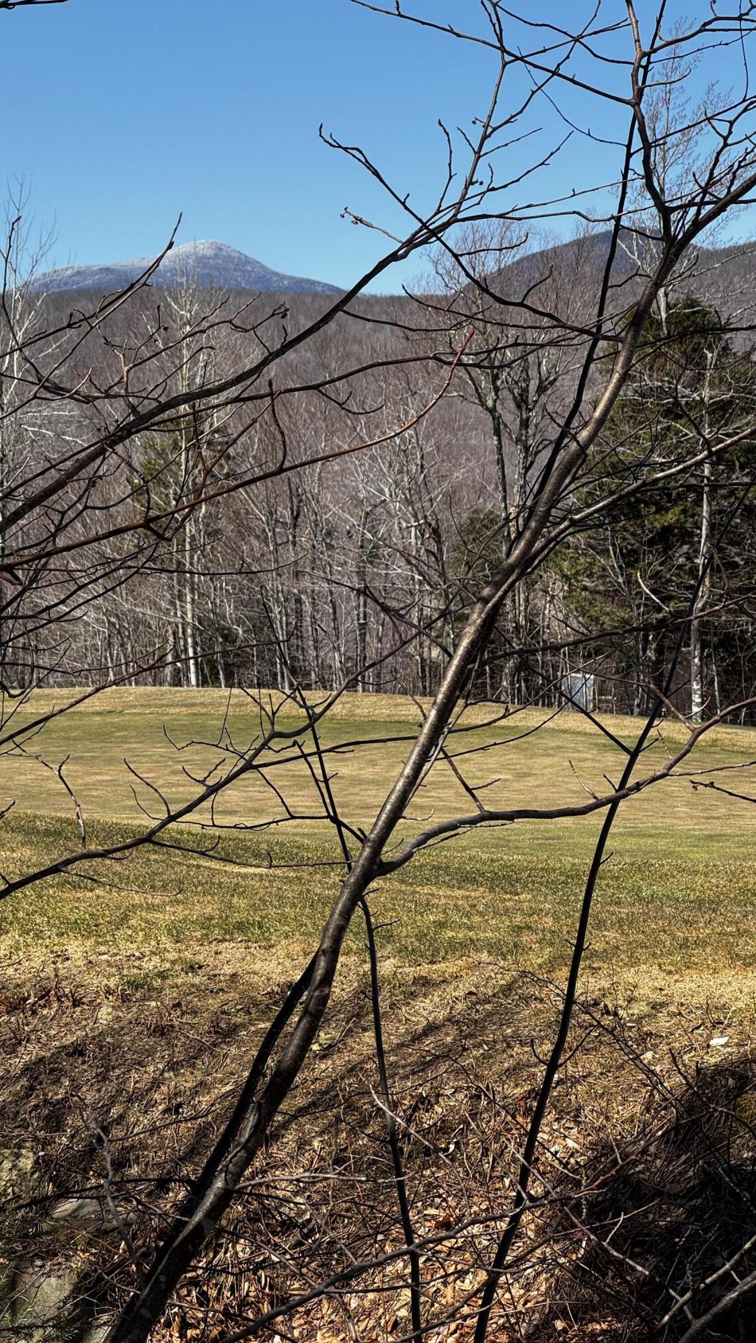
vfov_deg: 25.3
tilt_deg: -2.7
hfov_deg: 14.4
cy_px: 672
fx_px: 2992
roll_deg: +0.3
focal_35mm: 84
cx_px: 260
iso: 25
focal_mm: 9
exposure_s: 1/424
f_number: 2.8
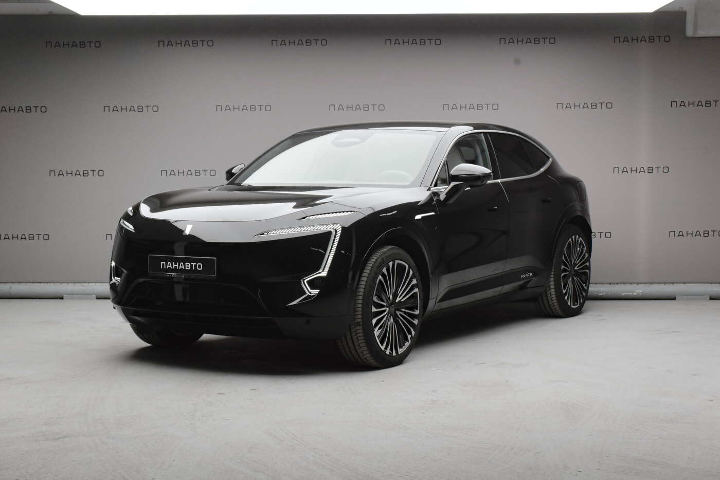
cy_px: 240
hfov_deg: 31.9
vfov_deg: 21.6
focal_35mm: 63
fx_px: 1260
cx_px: 360
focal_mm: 42
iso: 1000
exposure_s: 1/60
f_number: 14
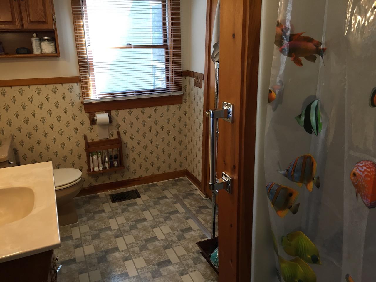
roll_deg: -0.2
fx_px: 315
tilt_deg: -17.1
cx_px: 188
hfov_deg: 61.7
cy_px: 141
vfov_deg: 48.2
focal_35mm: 29
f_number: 2.2
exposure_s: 1/30
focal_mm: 4.15
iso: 32
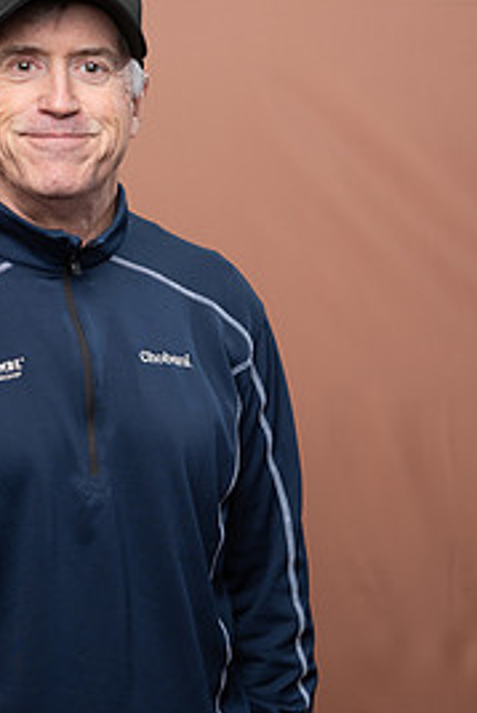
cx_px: 91
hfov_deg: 12.0
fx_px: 2263
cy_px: 442
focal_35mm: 114
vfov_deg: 17.9
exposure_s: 1/160
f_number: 4
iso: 320
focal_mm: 68
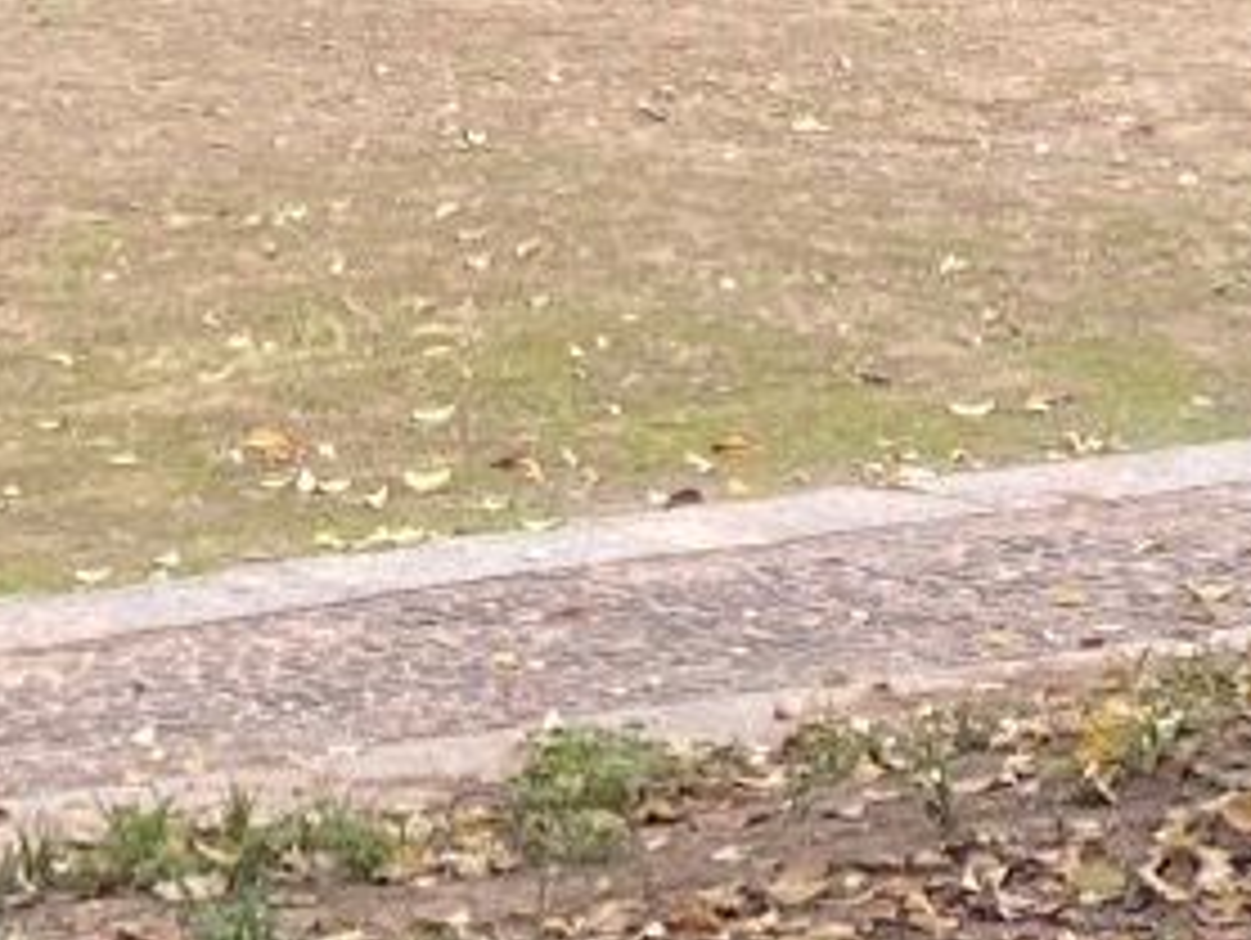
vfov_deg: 7.2
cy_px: -1682
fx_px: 6764
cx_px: 418
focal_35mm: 187
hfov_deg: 10.6
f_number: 1.8
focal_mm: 4.25
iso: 50
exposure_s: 1/121
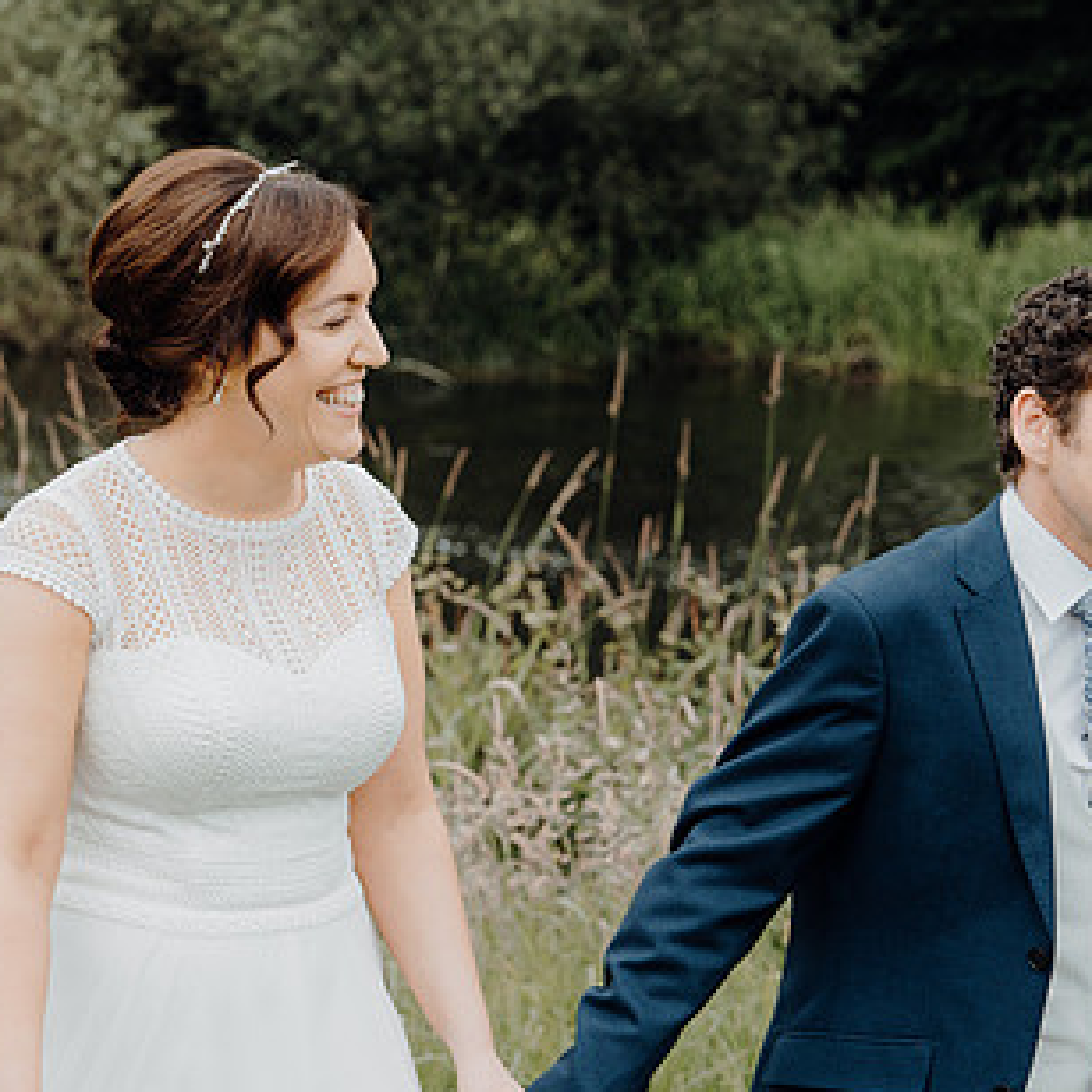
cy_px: 651
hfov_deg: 15.6
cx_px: 578
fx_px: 3997
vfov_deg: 15.5
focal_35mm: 112
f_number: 5
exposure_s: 1/200
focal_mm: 70
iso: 125
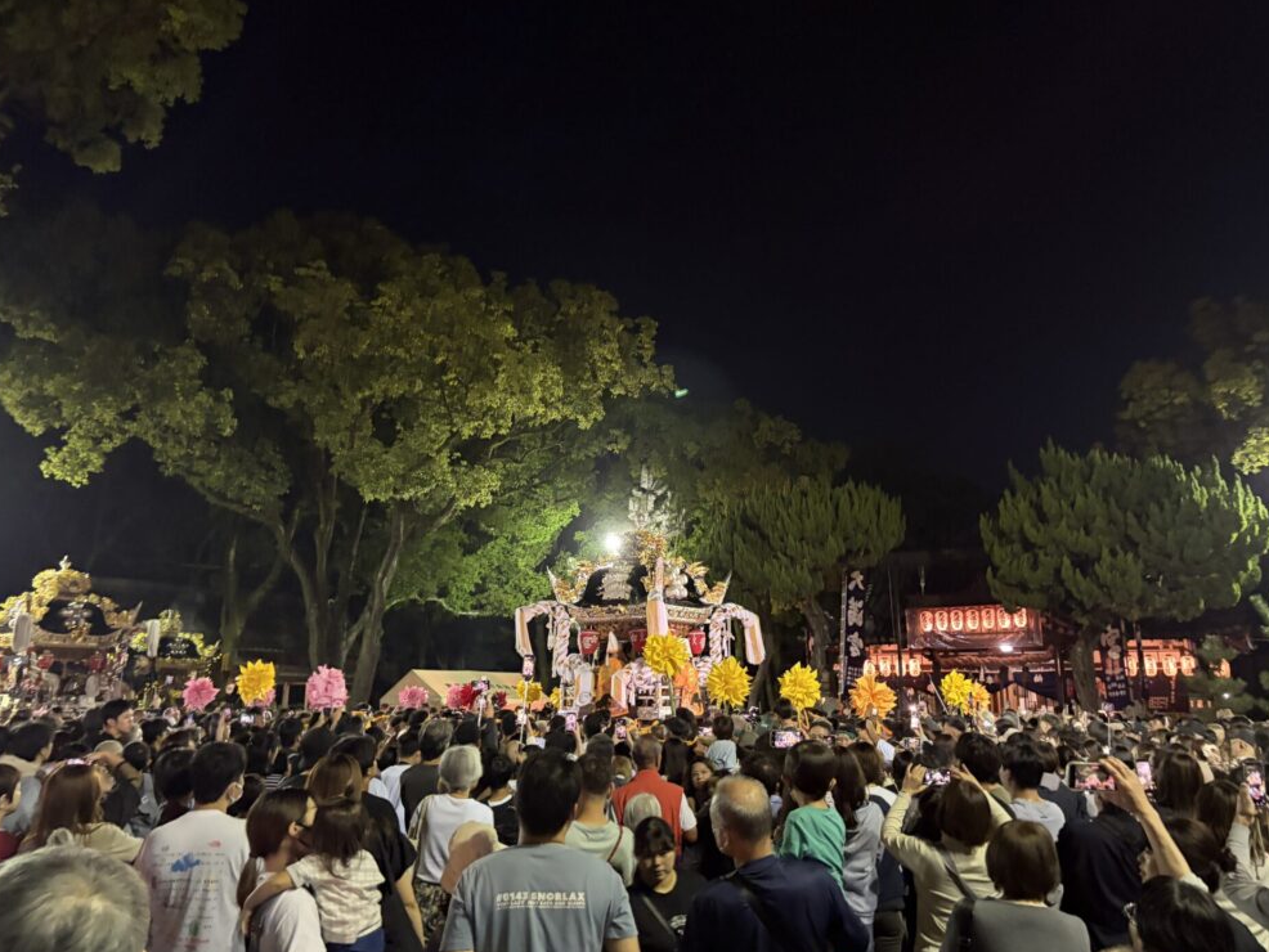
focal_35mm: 27
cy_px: 468
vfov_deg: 51.4
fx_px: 990
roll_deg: +3.4
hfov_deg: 65.3
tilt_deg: +13.5
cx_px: 647
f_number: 1.6
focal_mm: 5.96
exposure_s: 1/30
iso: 1000
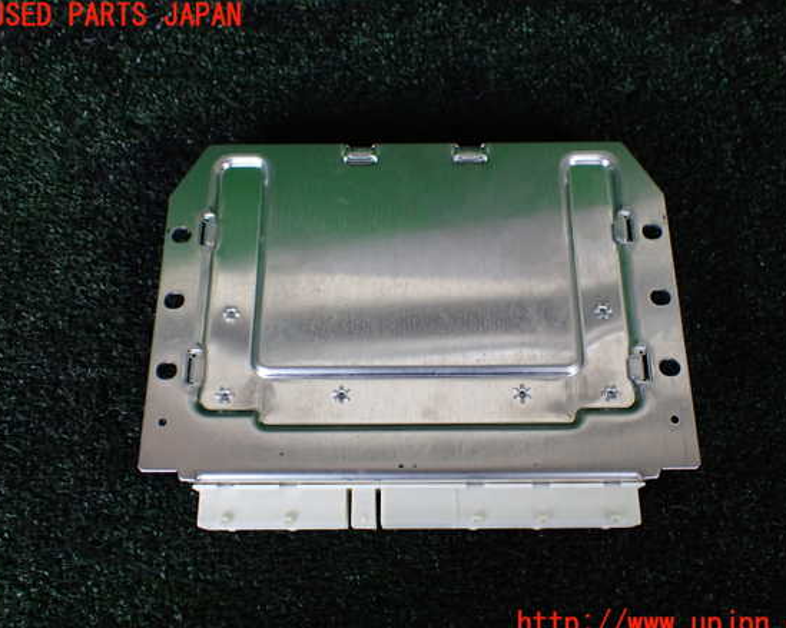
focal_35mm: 32
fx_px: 744
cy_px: 320
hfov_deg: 55.6
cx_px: 411
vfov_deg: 45.8
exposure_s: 1/125
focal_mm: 5.4
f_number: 2.3
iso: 320
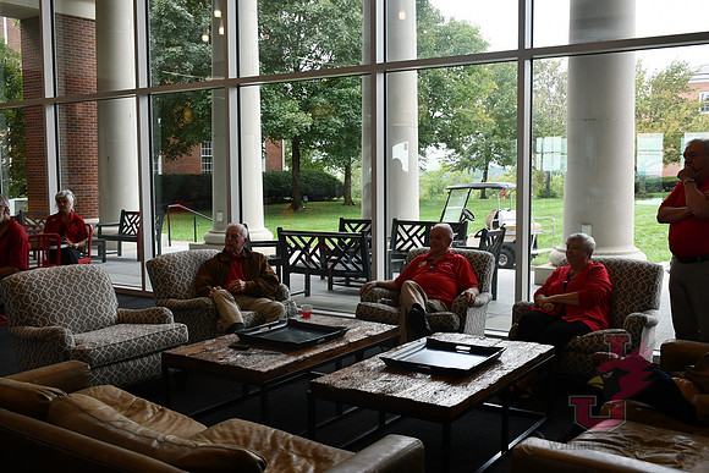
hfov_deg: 48.4
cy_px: 236
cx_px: 354
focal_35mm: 40
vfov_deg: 33.4
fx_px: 788
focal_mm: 20
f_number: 5
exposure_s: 1/250
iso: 400
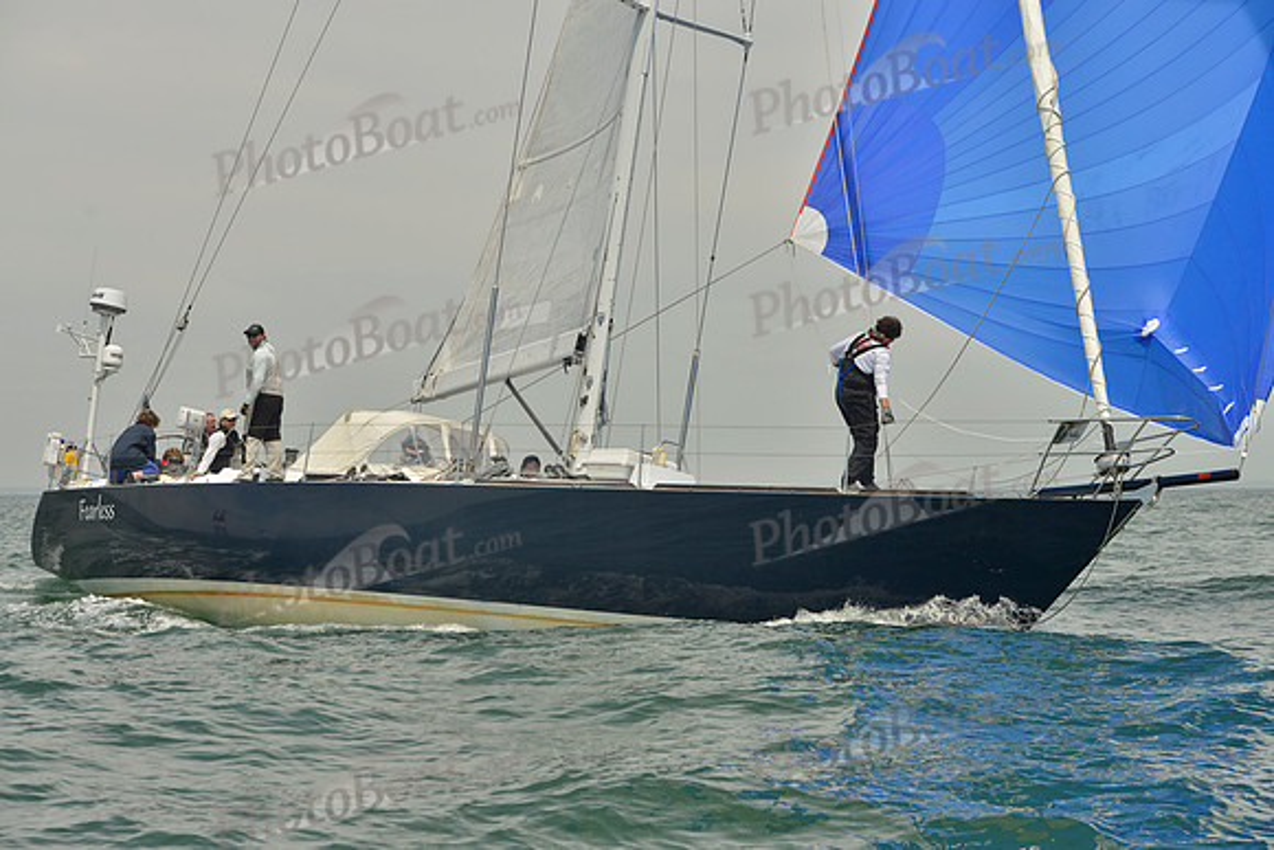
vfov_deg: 19.5
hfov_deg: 28.8
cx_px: 637
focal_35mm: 70
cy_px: 425
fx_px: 2478
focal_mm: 70
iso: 280
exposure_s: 1/1250
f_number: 9
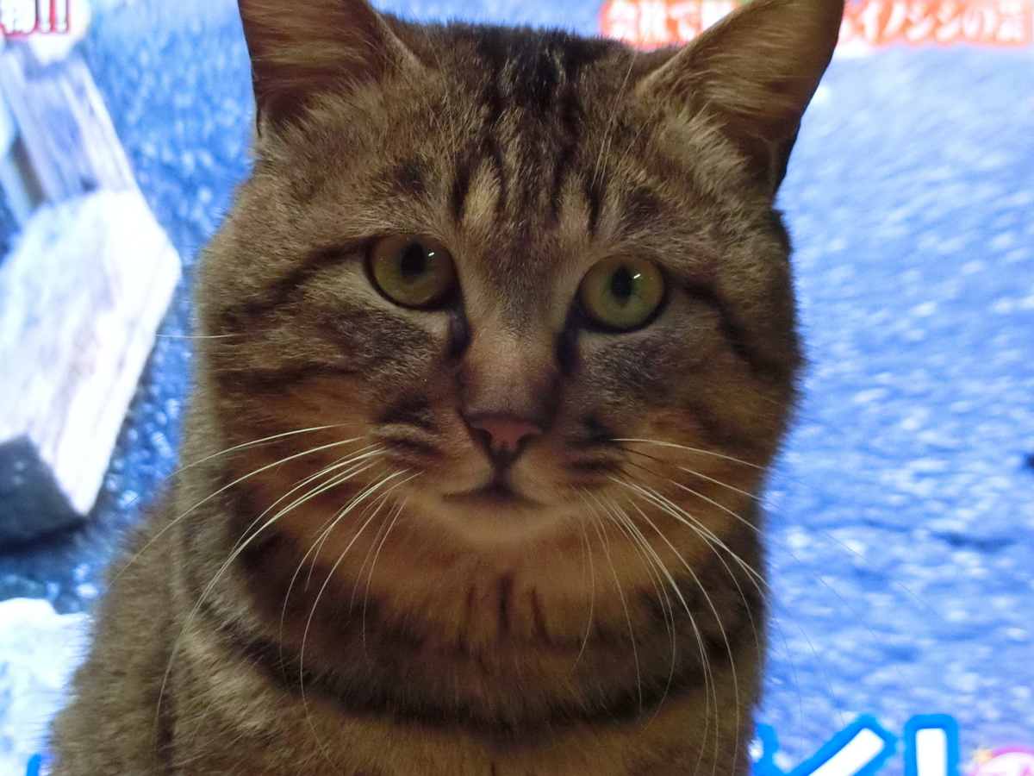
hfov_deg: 21.1
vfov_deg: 15.9
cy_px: 388
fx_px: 2778
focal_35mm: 93
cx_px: 517
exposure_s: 1/100
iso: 2500
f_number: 5.6
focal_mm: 16.5
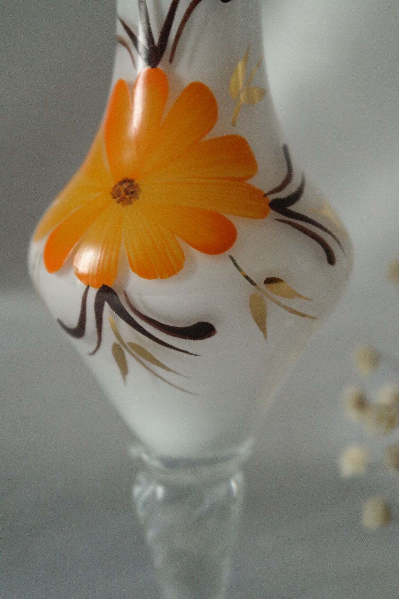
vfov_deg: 26.3
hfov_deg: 17.7
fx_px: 1280
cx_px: 200
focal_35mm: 77
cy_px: 300
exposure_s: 1/30
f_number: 5.6
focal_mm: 50
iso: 1600
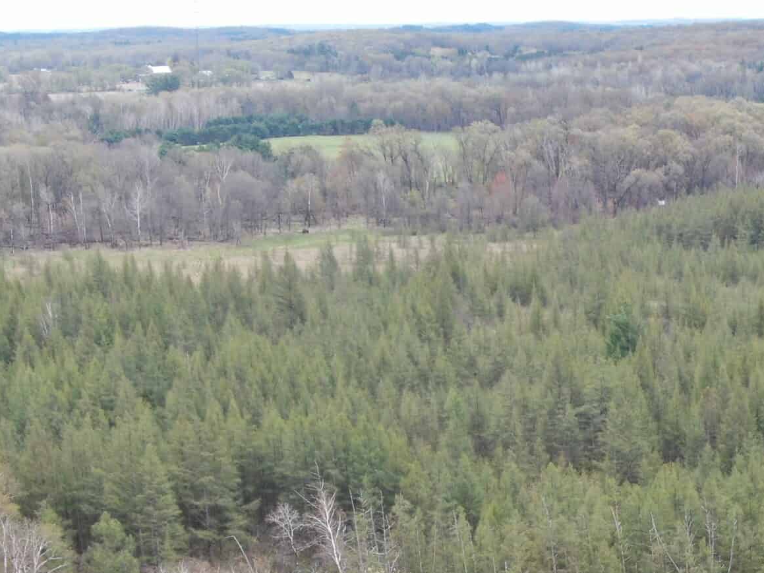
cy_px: 567
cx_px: 695
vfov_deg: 15.3
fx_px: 2097
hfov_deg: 20.2
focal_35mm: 95
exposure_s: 1/160
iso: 100
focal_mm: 7.39
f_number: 3.6
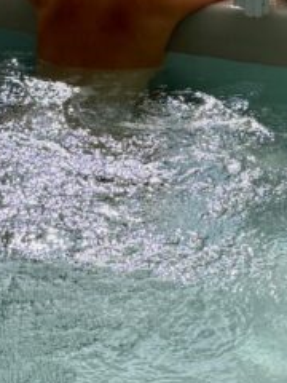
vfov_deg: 22.4
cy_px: -81
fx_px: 884
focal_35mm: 80
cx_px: 230
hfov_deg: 18.3
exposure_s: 1/7353
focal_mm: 6.76
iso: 80
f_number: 1.78
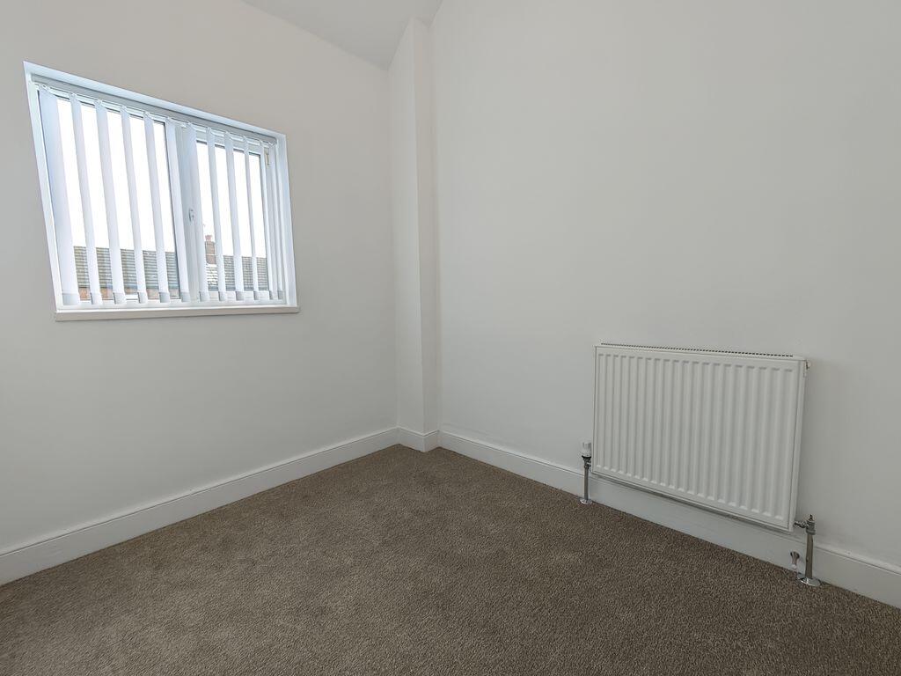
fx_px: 364
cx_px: 450
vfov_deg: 85.7
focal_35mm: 14
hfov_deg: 102.1
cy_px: 338
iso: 100
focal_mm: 2.03
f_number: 1.8
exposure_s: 1/69.9
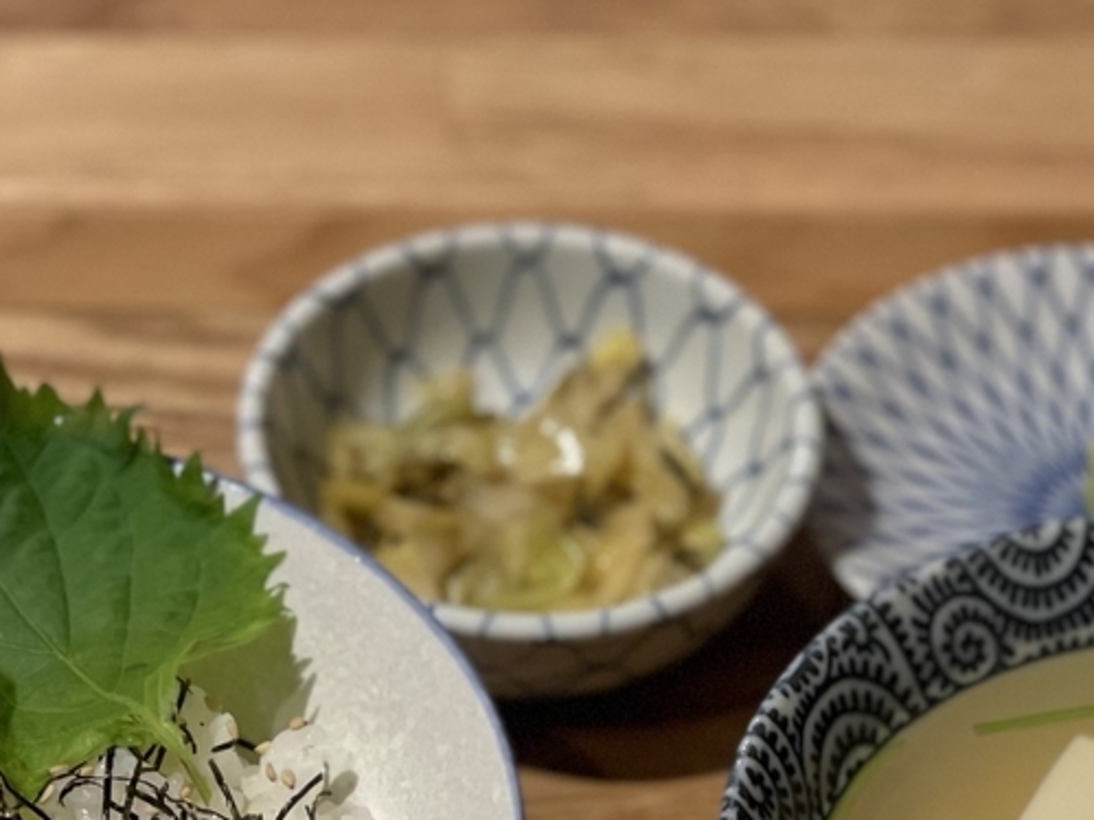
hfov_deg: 12.8
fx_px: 4866
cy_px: 842
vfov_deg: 9.6
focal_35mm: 154
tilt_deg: -48.2
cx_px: 574
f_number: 2.2
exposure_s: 1/100
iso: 200
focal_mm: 7.5
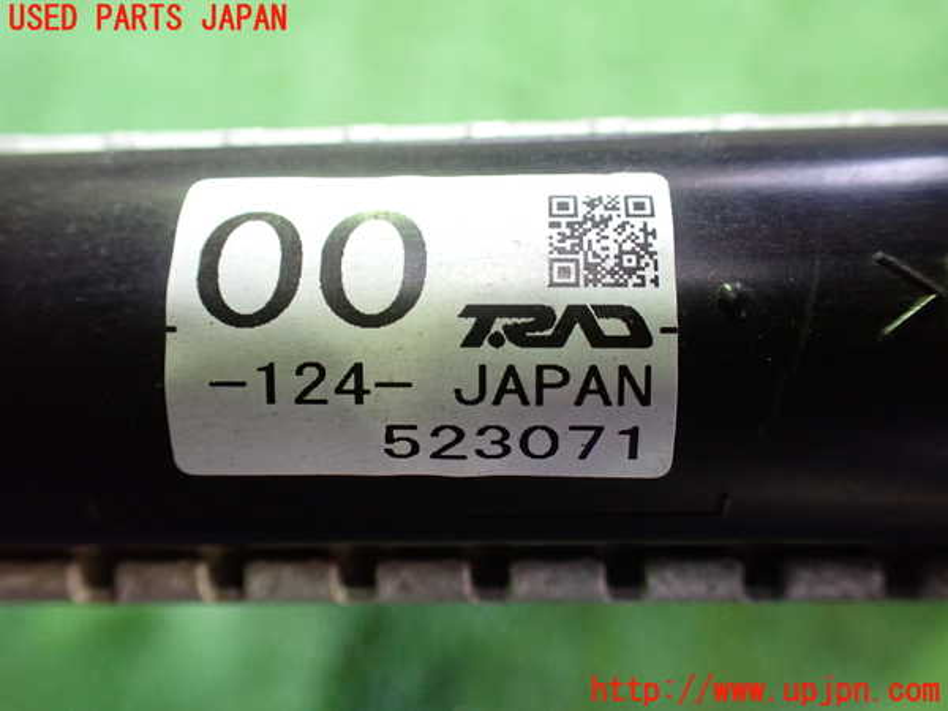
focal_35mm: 30
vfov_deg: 46.8
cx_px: 474
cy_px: 356
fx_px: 822
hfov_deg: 60.0
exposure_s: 1/40
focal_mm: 5.4
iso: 800
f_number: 2.3
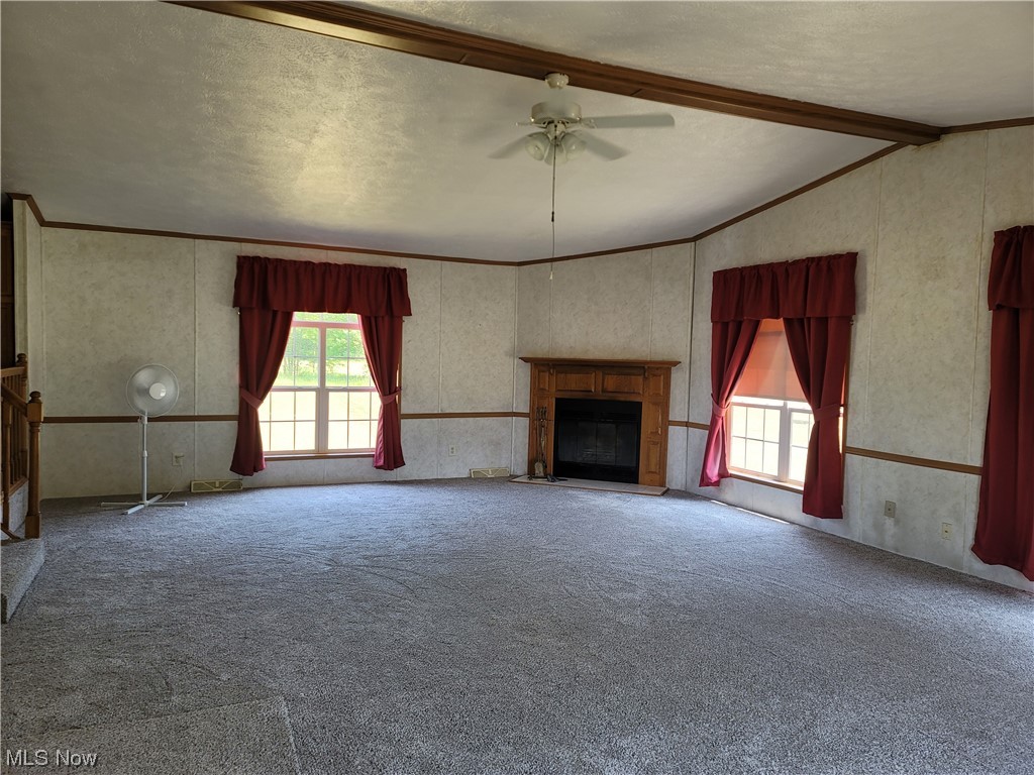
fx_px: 747
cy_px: 388
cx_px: 517
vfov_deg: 54.9
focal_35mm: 25
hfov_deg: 69.4
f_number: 1.8
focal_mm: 7
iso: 160
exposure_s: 1/120
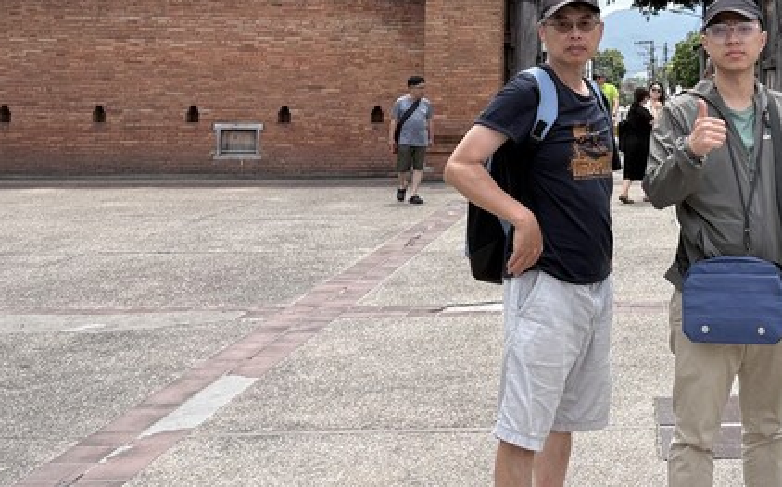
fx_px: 1086
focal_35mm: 51
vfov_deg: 24.4
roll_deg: -0.1
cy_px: 27
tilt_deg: +4.5
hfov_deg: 37.7
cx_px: 663
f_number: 1.6
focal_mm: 5.96
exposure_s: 1/4329
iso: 64
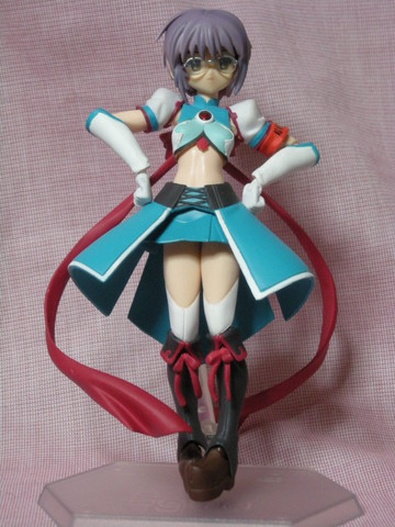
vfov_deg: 18.7
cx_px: 198
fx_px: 1598
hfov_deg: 14.1
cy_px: 264
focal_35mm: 105
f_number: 4.7
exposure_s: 1/34
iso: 400
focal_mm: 17.1
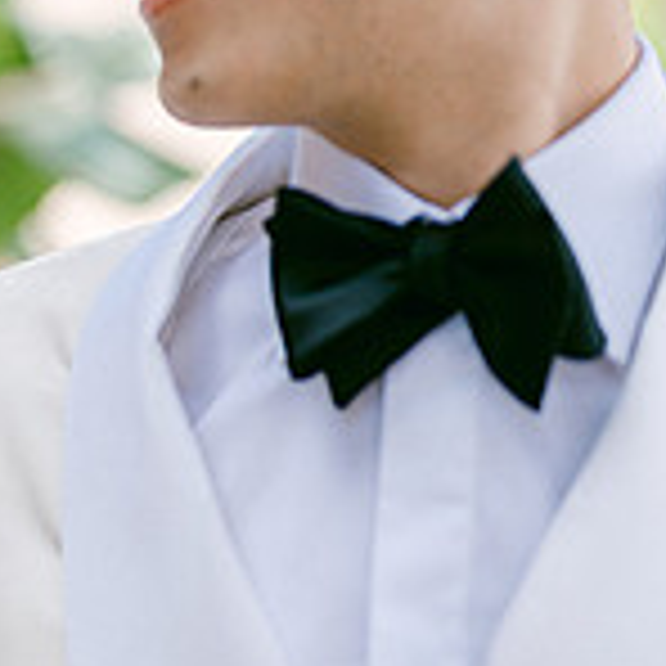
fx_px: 3766
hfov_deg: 10.0
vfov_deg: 10.1
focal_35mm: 173
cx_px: -135
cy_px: 189
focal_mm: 50
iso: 64
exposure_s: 1/640
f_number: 1.8
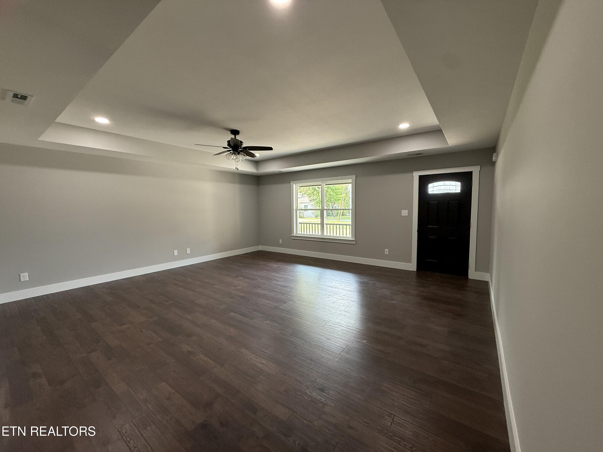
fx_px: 244
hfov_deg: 102.1
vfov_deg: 85.7
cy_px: 226
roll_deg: +0.5
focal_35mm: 14
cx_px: 302
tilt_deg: -4.0
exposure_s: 1/120
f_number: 2.2
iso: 250
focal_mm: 2.22
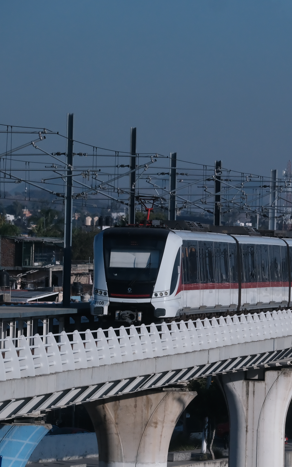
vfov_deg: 6.5
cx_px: 244
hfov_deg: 4.1
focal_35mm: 322
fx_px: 4101
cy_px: 233
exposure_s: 1/4000
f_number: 6.4
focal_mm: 140
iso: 1000
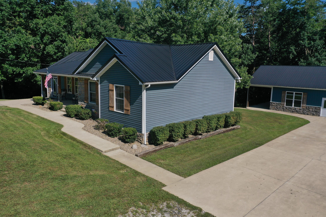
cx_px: 163
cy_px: 108
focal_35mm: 28
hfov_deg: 65.5
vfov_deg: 46.4
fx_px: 254
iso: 100
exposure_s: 1/240
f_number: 5
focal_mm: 10.26
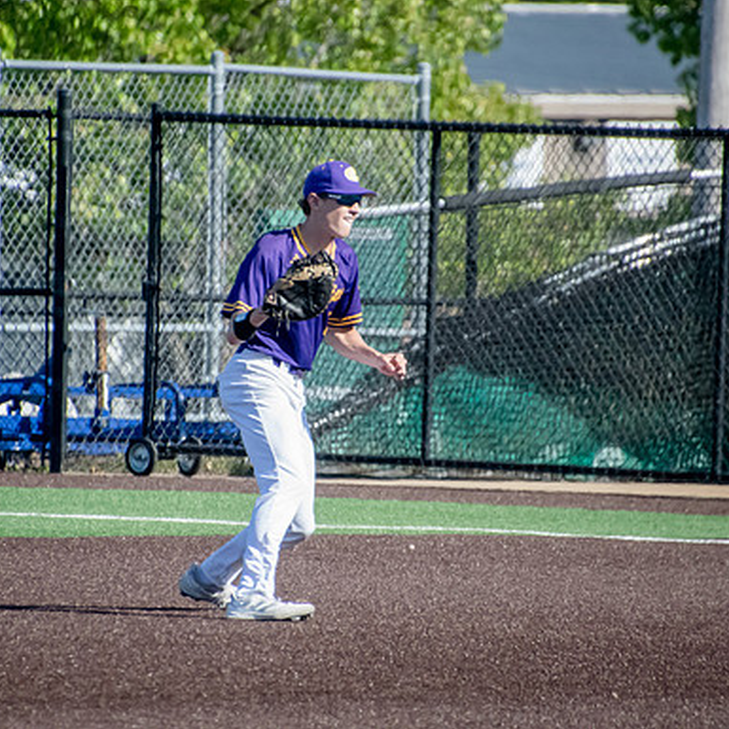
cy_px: 364
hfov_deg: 2.3
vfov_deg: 2.3
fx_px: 18322
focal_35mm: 769
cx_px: 311
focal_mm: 400
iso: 2500
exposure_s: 1/4000
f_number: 6.3
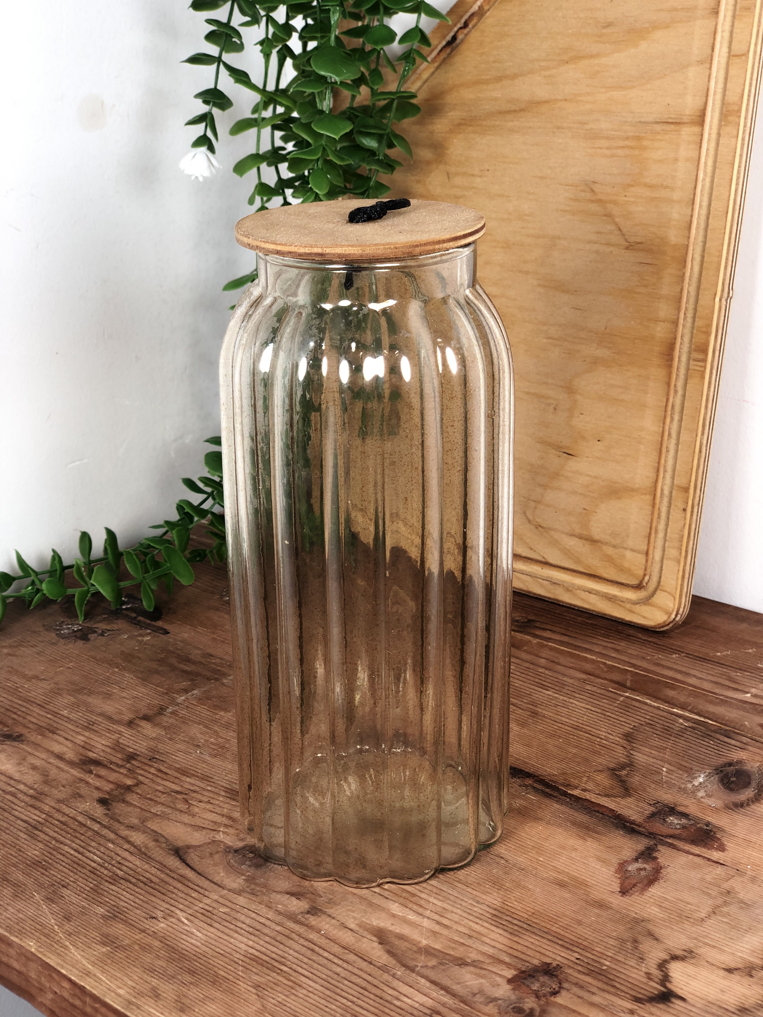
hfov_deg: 28.0
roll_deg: +2.2
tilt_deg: -19.4
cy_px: 508
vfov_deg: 36.8
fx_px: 1528
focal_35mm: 52
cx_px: 382
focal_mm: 6
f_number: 2.4
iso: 25
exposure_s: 1/100
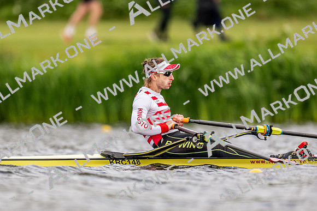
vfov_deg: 1.5
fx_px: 7931
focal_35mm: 900
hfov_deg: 2.3
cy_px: 106
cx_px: 158
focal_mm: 600
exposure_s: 1/2500
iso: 800
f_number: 4
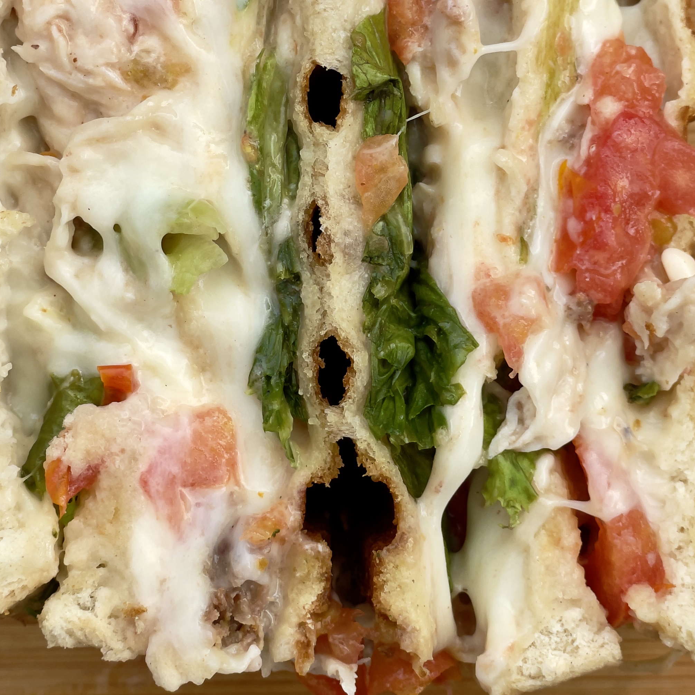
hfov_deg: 18.9
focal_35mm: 92
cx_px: 373
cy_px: 176
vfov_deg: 18.8
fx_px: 2090
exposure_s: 1/841
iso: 25
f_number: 2
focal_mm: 6
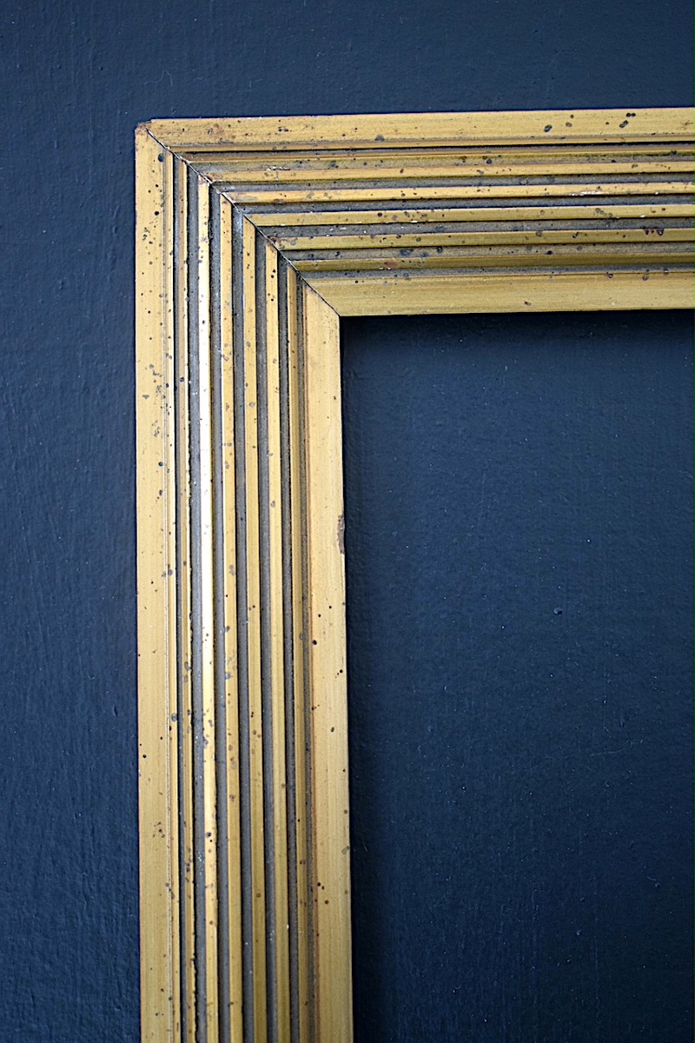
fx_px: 1477
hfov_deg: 26.5
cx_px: 348
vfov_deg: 38.9
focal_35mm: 51
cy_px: 522
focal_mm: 34
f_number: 4.5
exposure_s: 1/60
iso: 2000
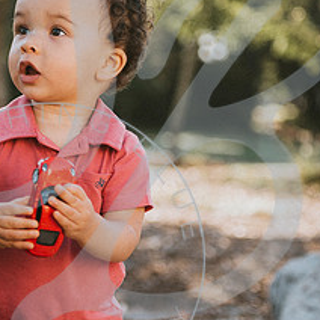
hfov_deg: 12.1
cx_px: 125
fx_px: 1506
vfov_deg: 12.1
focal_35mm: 144
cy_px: 131
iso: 100
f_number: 2.8
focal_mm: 62
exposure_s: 1/320
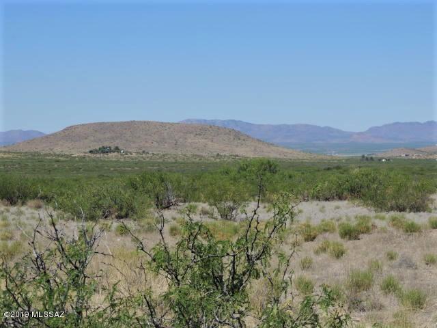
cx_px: 218
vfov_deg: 14.1
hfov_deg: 18.7
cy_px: 164
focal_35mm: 105
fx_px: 1326
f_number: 4.2
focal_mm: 18.7
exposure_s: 1/1000
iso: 100
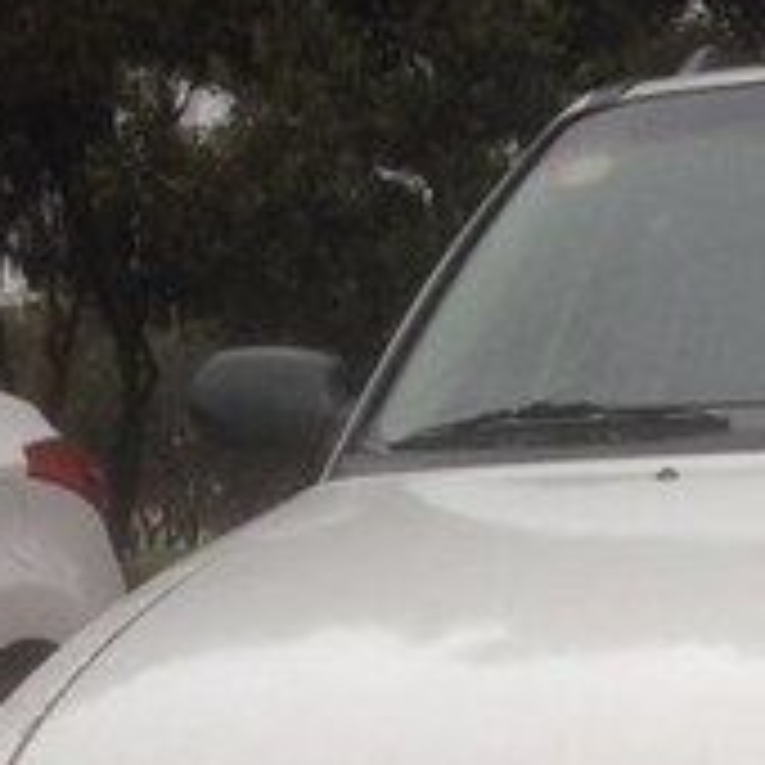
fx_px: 2825
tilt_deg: -14.2
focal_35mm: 113
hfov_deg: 14.8
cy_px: 1073
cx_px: 954
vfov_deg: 14.6
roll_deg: -0.1
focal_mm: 4.12
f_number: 2.4
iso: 50
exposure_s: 1/271
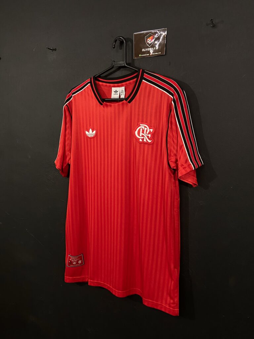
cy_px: 170
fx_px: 254
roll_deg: +0.3
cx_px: 127
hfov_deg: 53.1
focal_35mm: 26
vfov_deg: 67.3
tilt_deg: -6.1
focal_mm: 4.25
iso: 320
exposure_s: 1/60
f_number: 1.8
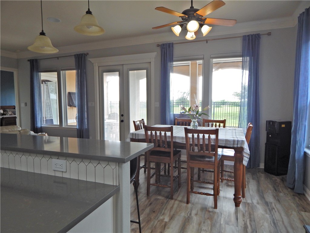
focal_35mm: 22
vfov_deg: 61.1
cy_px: 116
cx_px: 155
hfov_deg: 76.4
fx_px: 197
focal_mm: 4
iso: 125
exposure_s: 1/100
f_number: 3
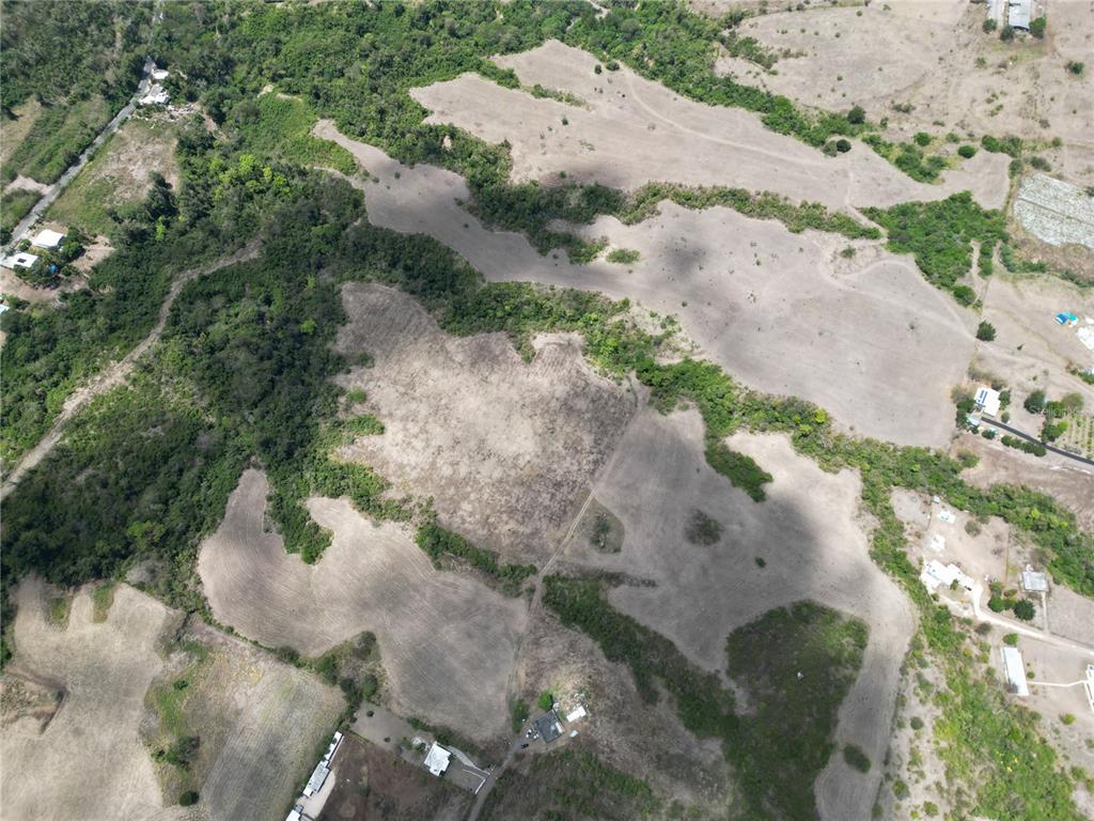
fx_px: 758
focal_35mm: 24
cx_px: 547
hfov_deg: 71.6
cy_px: 410
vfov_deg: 56.8
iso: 110
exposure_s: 1/2000
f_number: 1.7
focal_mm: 6.72
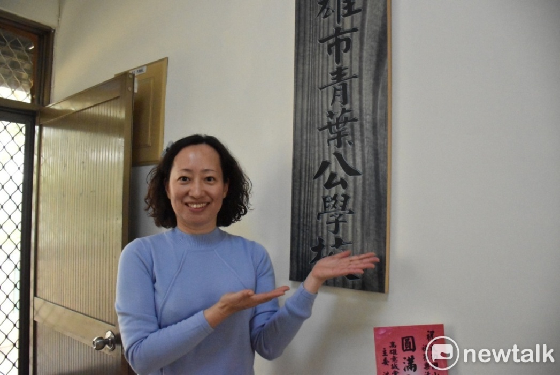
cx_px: 280
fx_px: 420
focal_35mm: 27
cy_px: 188
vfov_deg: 48.0
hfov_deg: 67.3
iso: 10000
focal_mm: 18
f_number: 4
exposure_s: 1/2500
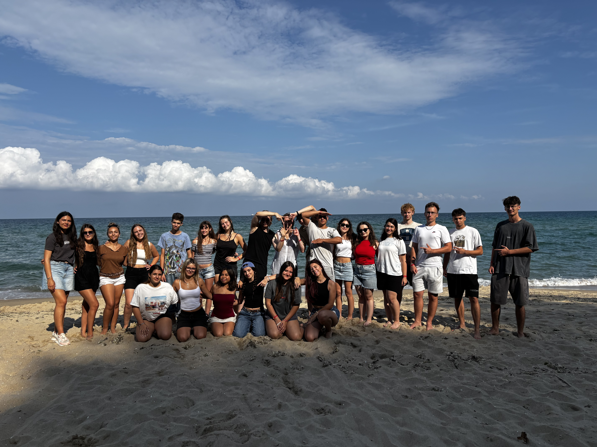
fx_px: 448
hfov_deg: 67.3
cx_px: 298
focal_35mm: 26
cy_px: 224
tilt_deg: -2.0
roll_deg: +0.8
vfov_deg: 53.1
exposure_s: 1/4425
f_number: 1.6
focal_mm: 5.96
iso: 50
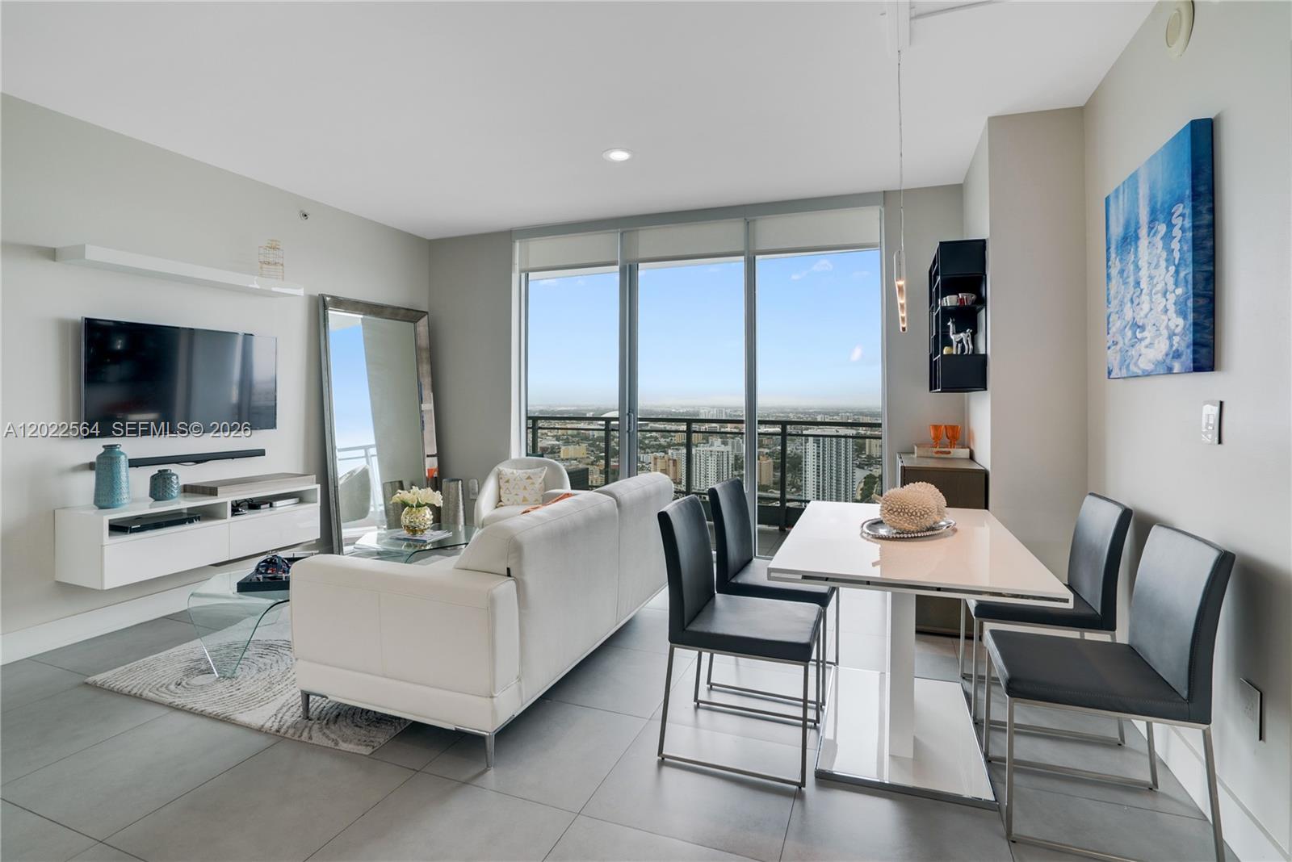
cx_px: 646
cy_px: 431
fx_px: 574
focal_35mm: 16
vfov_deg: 73.8
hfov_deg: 96.7
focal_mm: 16
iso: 200
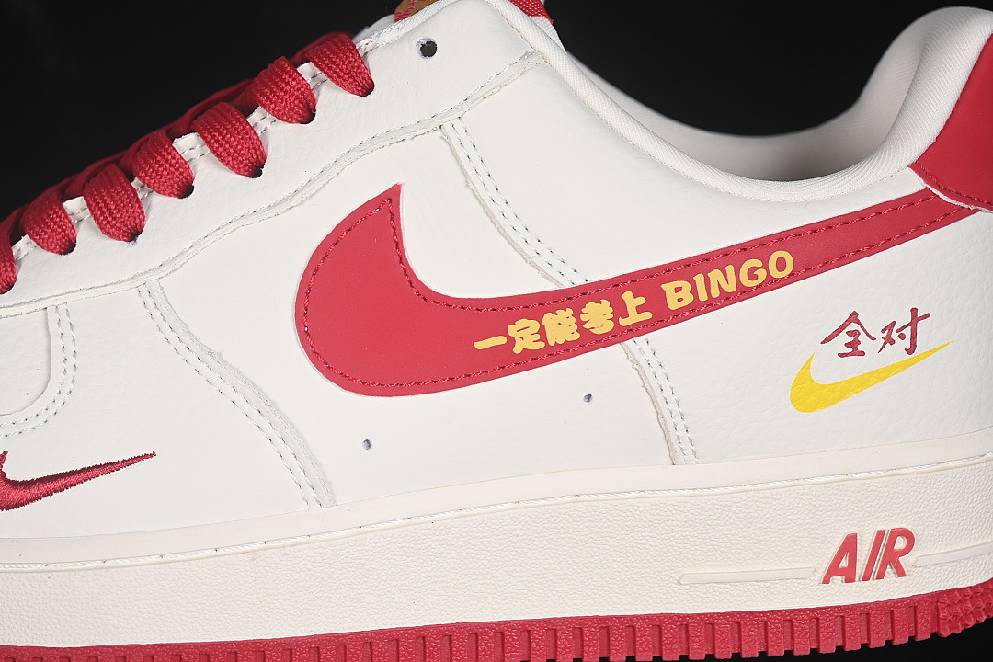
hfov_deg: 27.0
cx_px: 496
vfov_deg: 18.2
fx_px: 2069
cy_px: 331
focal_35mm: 75
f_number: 7.1
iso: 160
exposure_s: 1/80
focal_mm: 50
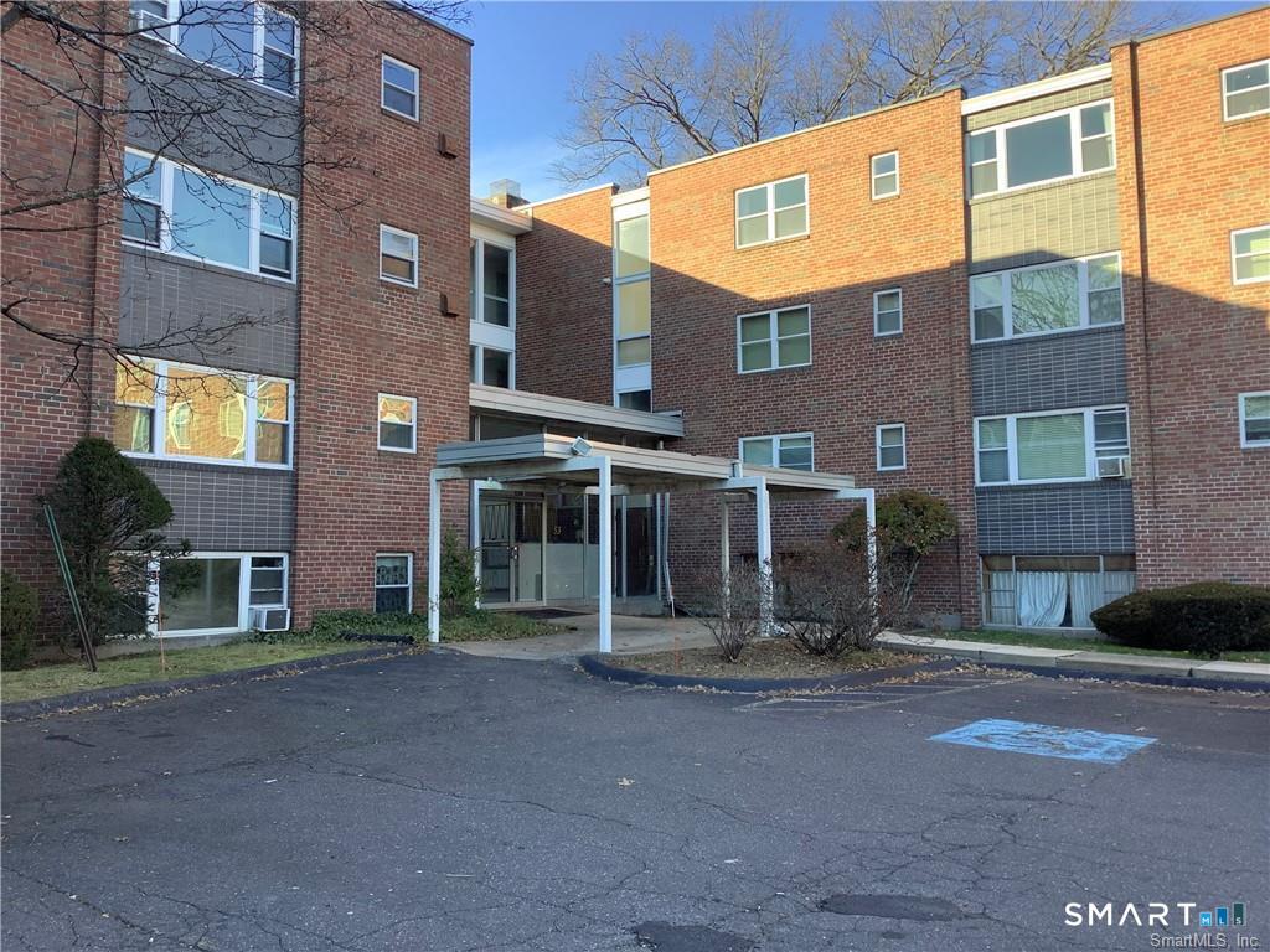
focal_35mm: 31
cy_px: 476
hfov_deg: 58.4
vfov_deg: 45.4
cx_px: 635
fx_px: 1137
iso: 25
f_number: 2.4
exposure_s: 1/132
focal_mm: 3.3
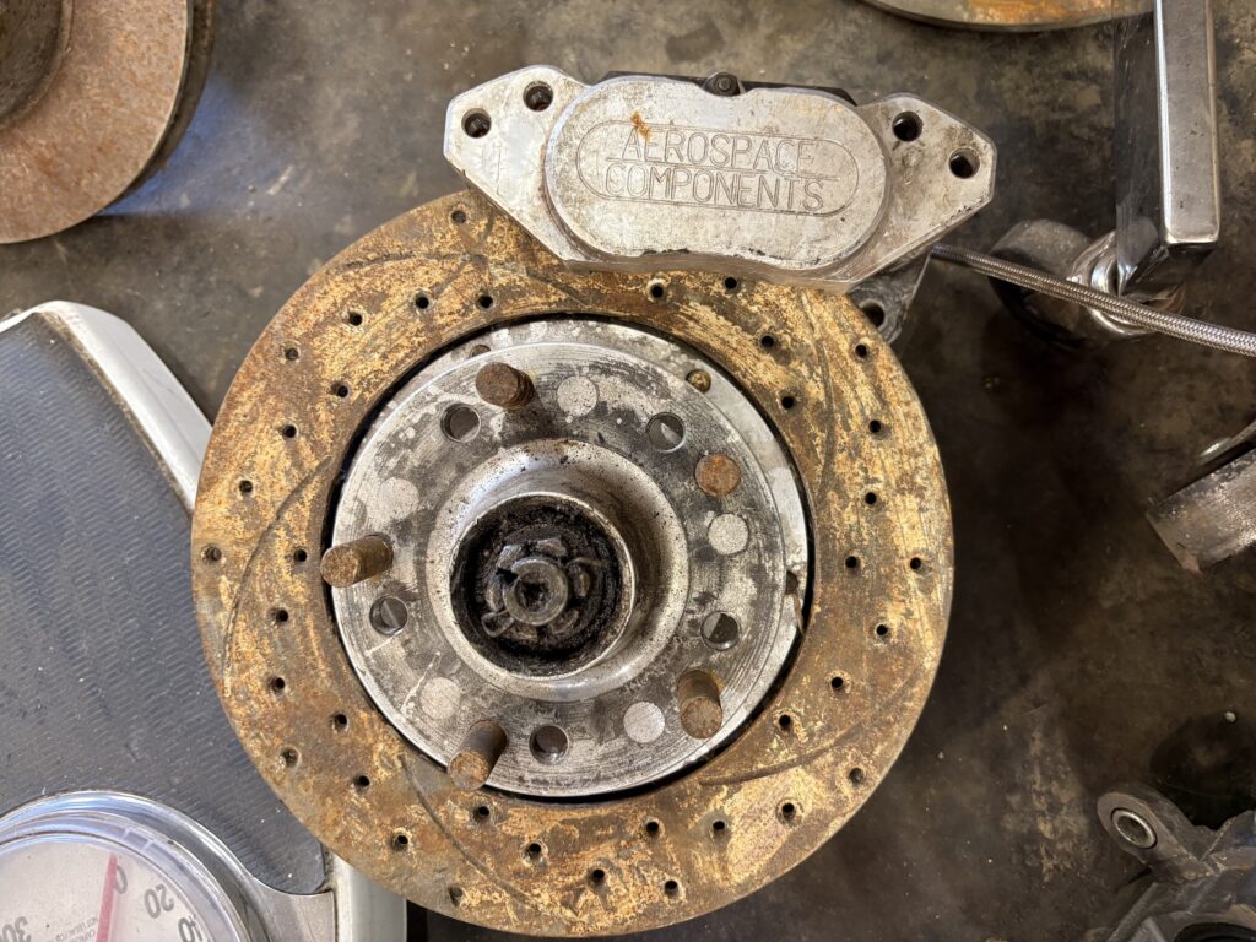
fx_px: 943
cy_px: 471
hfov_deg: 67.3
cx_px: 628
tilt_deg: -73.9
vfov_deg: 53.1
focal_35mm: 26
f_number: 1.6
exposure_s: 1/60
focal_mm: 5.96
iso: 250
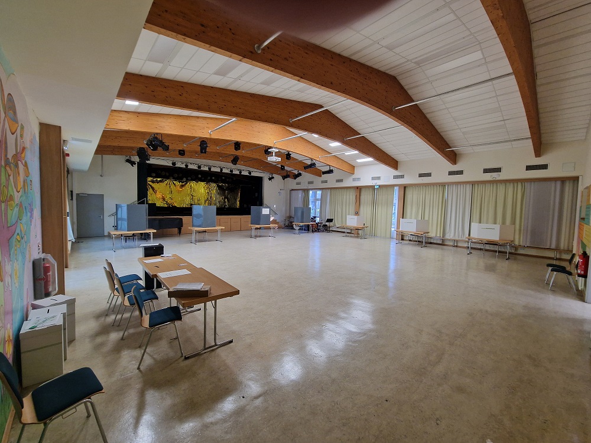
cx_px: 296
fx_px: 222
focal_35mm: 13
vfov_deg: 89.9
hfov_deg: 106.2
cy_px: 222
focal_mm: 2.2
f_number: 2.2
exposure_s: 1/50
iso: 250
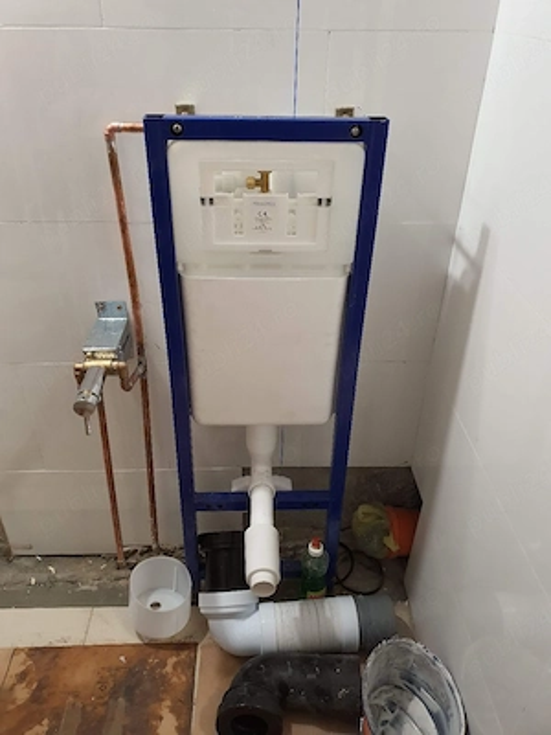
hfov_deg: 53.1
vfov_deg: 67.3
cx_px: 276
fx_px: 552
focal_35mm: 26
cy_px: 368
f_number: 1.5
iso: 320
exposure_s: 1/50
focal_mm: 4.3
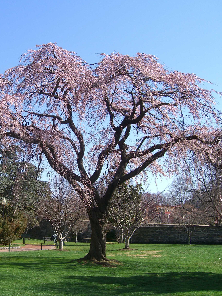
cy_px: 147
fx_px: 436
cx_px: 57
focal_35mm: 51
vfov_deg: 37.5
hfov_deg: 28.2
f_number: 2.8
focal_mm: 7.9
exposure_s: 1/1000
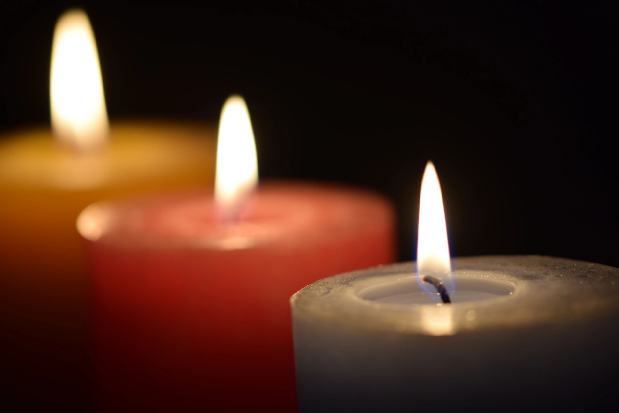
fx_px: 2708
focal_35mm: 158
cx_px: 310
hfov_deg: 13.0
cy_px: 206
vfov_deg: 8.7
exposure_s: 1/30
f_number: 3.5
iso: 100
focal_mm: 105
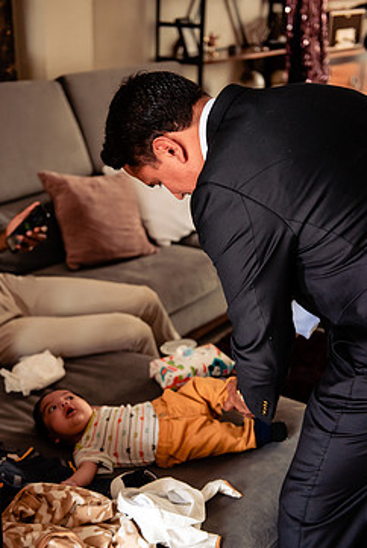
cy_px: 304
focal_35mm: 56
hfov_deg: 24.2
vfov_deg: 35.6
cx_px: 155
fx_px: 855
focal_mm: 45
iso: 2000
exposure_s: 1/160
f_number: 2.8
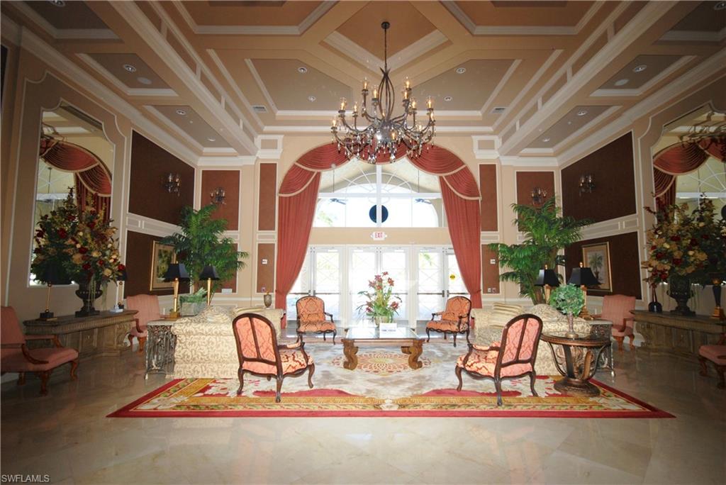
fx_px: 333
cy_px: 242
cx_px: 363
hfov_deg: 94.9
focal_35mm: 16
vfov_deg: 72.1
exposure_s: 1/100
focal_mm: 11
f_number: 5
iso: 200
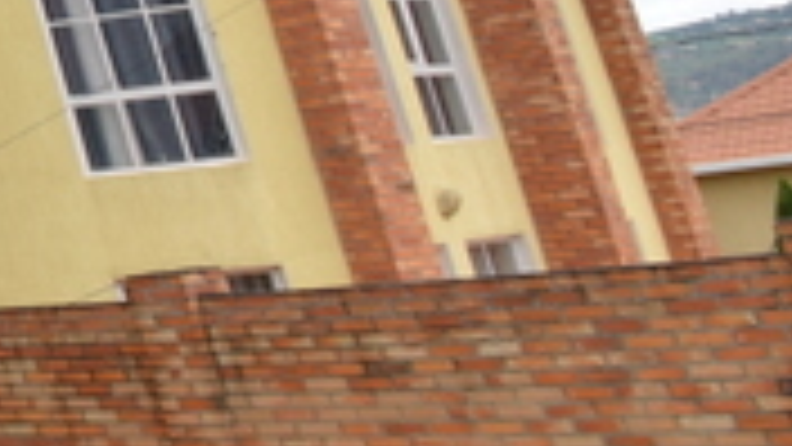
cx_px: -1053
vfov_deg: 14.7
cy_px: -203
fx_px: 1617
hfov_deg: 15.7
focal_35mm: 77
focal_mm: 10
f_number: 8
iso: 100
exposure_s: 1/200
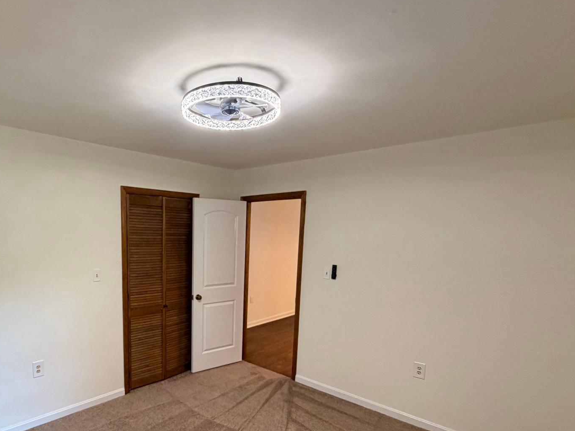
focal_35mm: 21
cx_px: 197
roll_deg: -0.8
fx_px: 349
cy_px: 285
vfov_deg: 62.0
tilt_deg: -9.2
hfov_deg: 76.7
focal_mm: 2.22
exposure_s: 1/60
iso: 200
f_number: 2.2
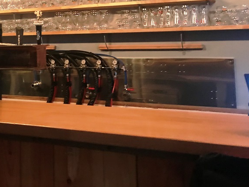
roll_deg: +1.4
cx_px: 31
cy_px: 32
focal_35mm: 50
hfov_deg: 36.2
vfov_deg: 28.4
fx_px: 360
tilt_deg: +2.4
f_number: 1.8
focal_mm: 3.99
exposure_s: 1/6
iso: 100
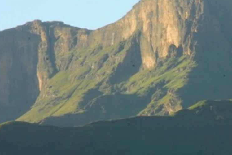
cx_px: 187
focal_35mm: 550
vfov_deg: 2.5
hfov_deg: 3.7
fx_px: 3548
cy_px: 134
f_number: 32
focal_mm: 170
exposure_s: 1/2
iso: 100
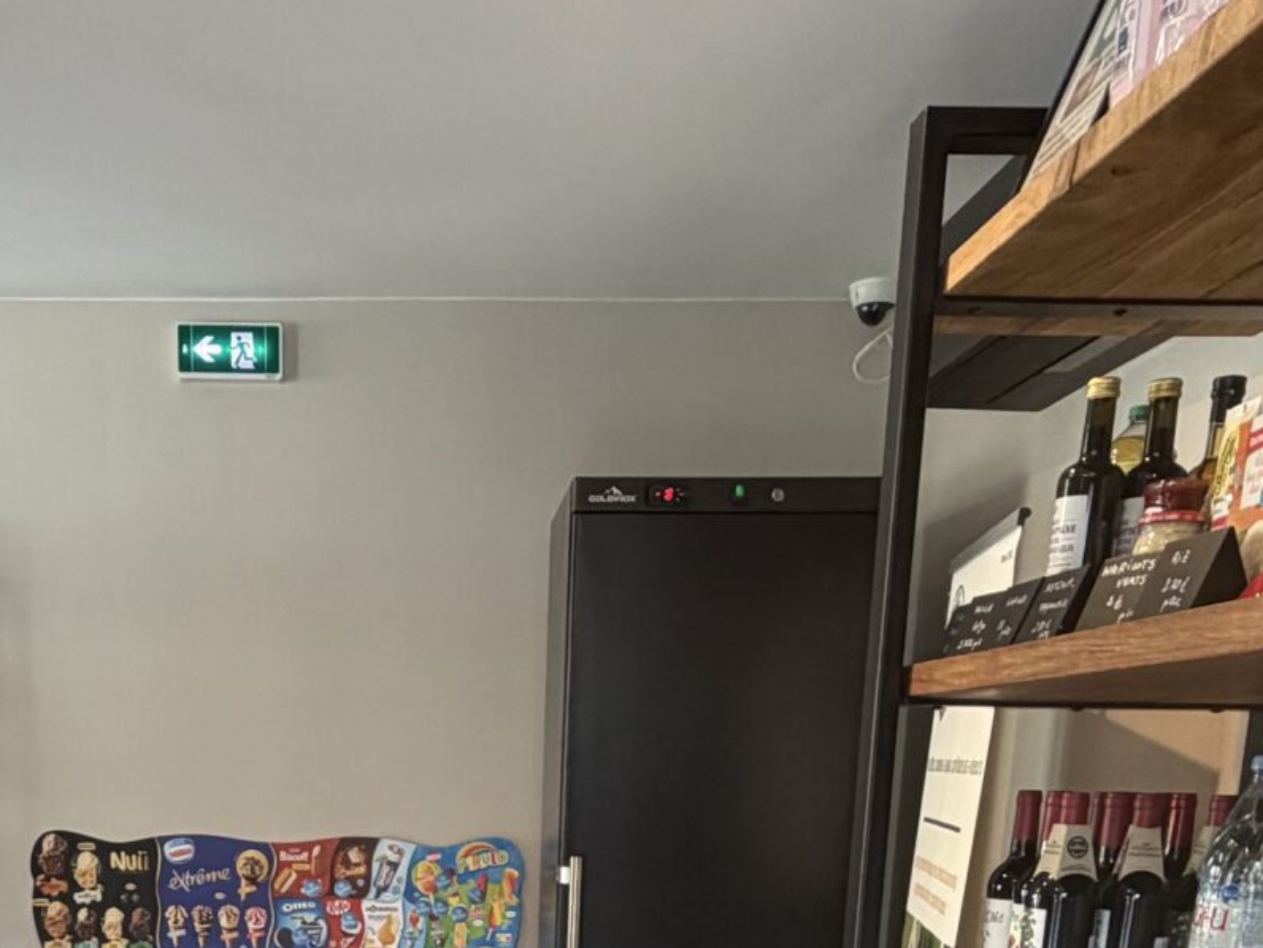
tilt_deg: -15.0
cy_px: 1197
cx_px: 393
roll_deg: -0.2
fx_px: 1642
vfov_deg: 27.5
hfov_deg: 41.4
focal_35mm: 45
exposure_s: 1/50
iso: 200
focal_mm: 2.22
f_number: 2.2
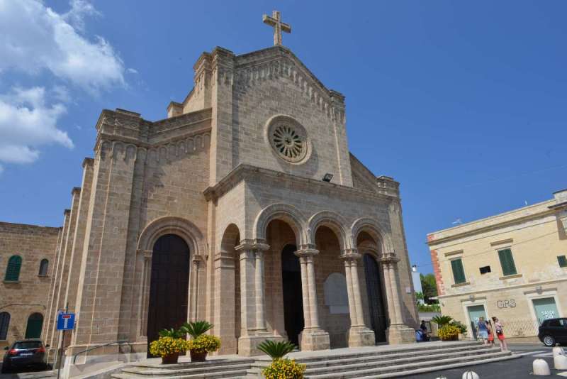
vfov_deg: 53.2
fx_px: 378
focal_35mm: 24
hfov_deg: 73.7
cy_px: 190
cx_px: 284
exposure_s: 1/160
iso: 400
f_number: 13
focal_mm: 24
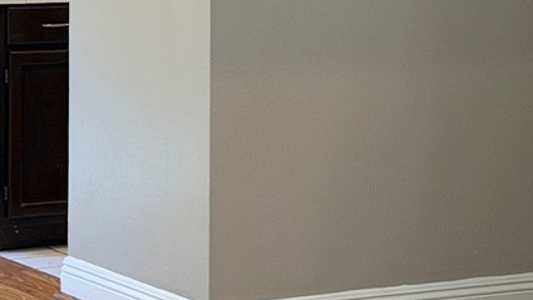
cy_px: 4
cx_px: 399
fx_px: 1781
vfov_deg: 9.6
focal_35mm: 126
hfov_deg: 16.9
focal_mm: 6.76
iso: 160
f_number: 1.78
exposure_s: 1/130
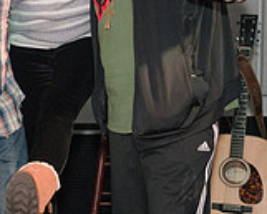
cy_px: 111
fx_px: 1083
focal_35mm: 137
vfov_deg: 11.3
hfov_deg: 13.8
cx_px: -25
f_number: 4
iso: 3200
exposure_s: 1/250
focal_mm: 35
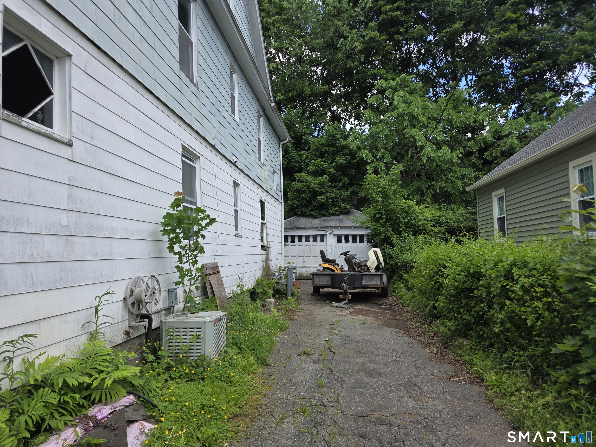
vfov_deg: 58.9
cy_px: 224
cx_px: 298
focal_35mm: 23
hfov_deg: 73.9
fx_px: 396
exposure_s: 1/1650
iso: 80
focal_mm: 6.3
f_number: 1.7
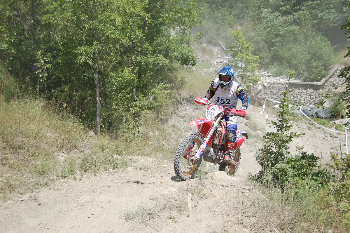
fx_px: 379
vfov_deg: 34.2
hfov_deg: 49.6
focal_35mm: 39
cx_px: 175
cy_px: 116
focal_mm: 26
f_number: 4.5
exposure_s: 1/1250
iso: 200
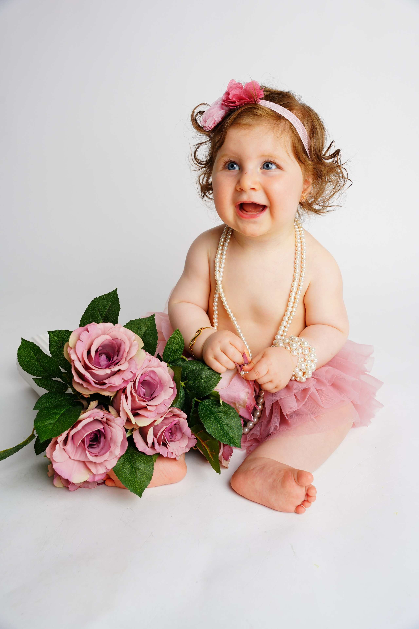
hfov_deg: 36.2
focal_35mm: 37
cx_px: 210
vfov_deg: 52.2
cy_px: 314
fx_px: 640
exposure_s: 1/200
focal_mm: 36.7
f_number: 6.3
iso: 320
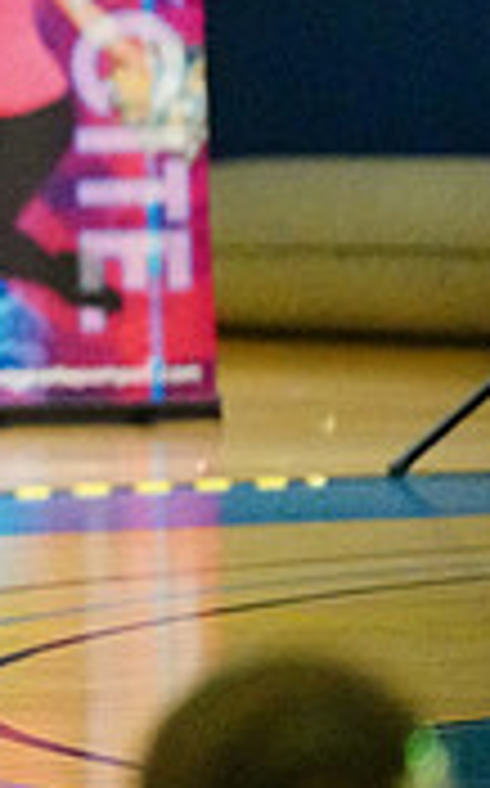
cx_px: -733
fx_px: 10860
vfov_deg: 4.1
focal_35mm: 507
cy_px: 196
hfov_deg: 2.6
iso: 25600
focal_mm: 150
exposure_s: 1/1600
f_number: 2.8
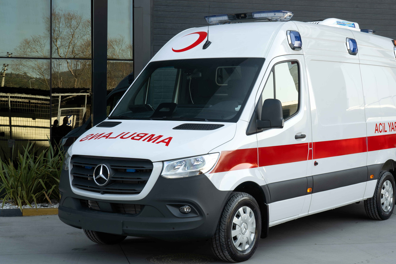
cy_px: 133
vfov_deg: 21.6
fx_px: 693
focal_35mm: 63
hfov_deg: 31.8
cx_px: 237
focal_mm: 49
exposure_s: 1/8
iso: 100
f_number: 16
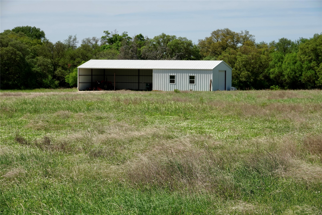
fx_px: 868
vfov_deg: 14.1
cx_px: 161
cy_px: 108
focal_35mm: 97
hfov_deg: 21.0
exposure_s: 1/800
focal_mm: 35.68
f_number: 4
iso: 100
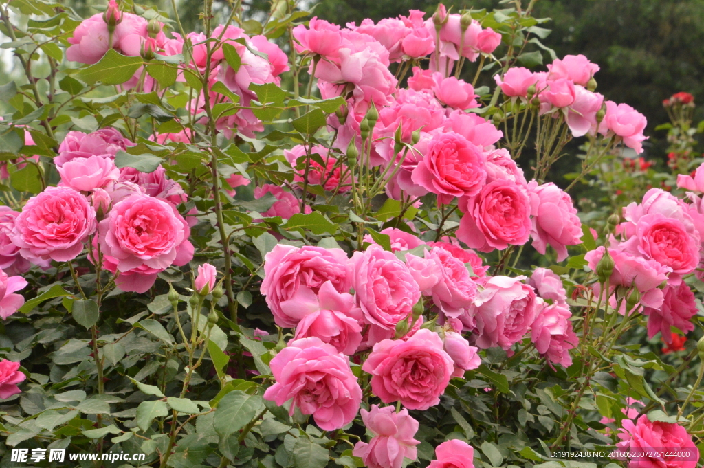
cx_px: 352
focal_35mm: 128
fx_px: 2491
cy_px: 234
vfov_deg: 10.7
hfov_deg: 16.1
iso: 1000
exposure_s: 1/250
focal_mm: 85
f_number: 18
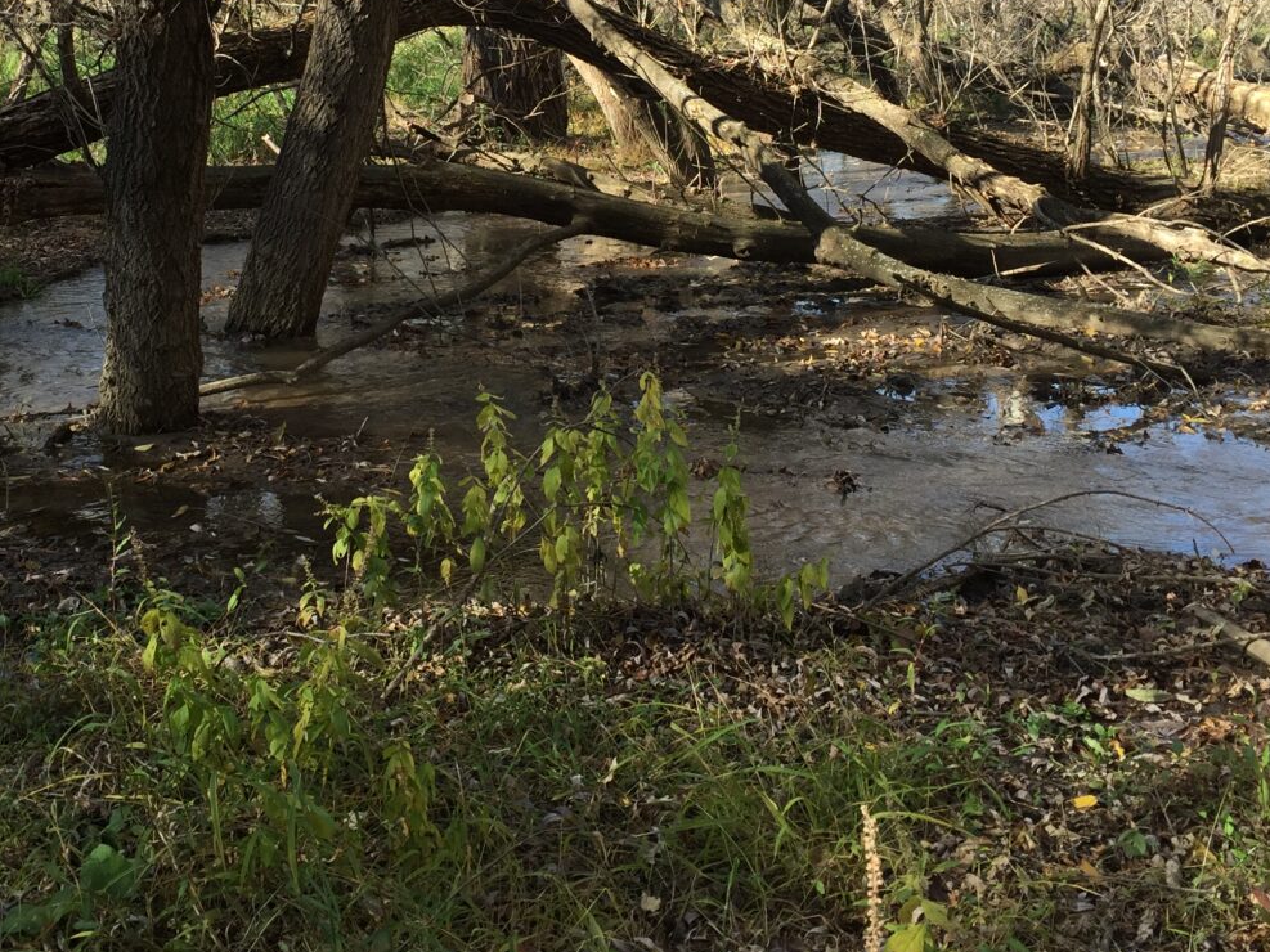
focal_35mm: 47
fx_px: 1724
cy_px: 239
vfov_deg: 30.4
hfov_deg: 40.2
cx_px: 493
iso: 32
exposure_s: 1/295
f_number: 2.2
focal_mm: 4.15
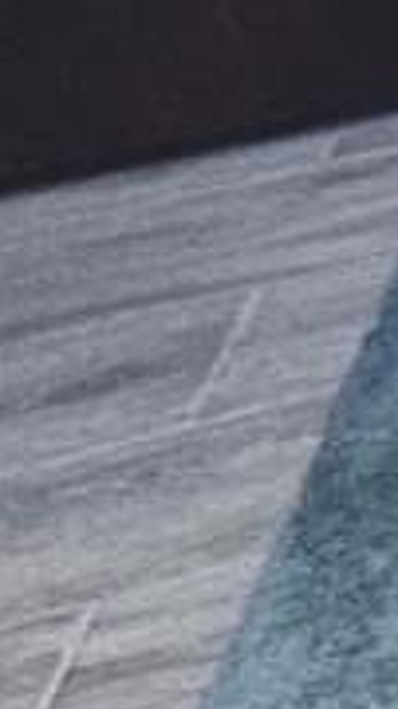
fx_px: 2293
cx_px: 2388
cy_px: -835
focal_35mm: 122
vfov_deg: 13.9
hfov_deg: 5.2
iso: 100
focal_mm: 2.22
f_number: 2.2
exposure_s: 1/120
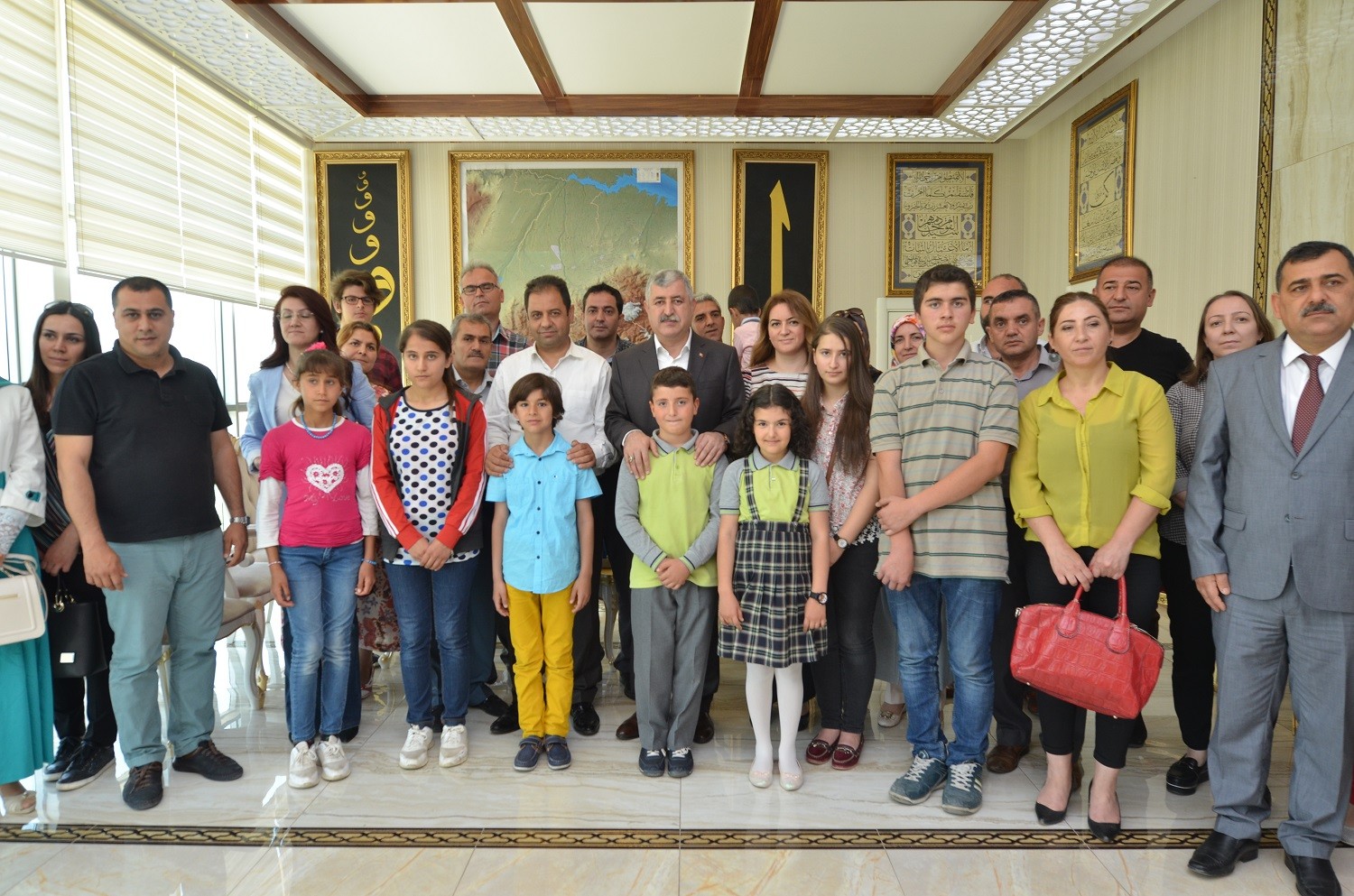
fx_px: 844
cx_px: 677
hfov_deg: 77.4
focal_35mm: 22
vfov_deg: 55.9
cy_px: 448
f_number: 4
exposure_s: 1/60
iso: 360
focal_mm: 15
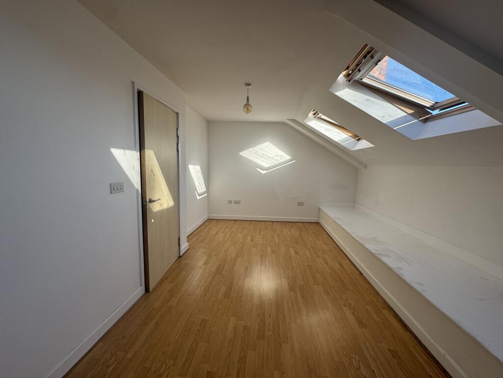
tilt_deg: -6.4
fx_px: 203
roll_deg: -2.0
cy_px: 189
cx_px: 252
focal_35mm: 14
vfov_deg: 85.7
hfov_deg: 102.1
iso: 40
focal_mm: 2.22
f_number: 2.2
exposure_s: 1/224
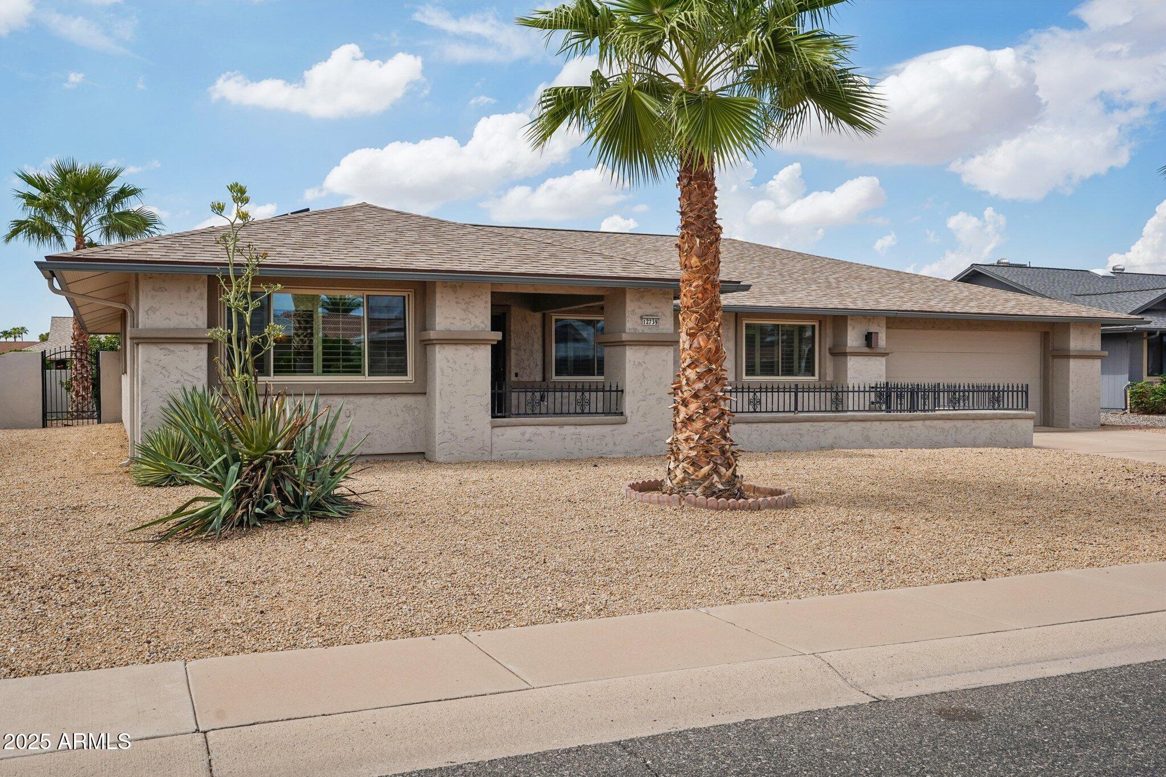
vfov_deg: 40.5
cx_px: 583
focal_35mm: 32
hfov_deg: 58.0
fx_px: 1052
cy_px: 388
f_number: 8
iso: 400
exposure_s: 1/1000
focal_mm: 32.5
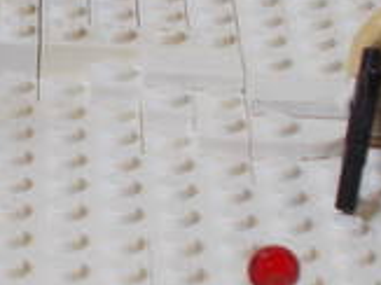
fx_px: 2376
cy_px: 29
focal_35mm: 216
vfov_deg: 6.9
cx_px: -147
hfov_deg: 9.0
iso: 80
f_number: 3.9
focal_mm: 6.9
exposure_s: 1/40
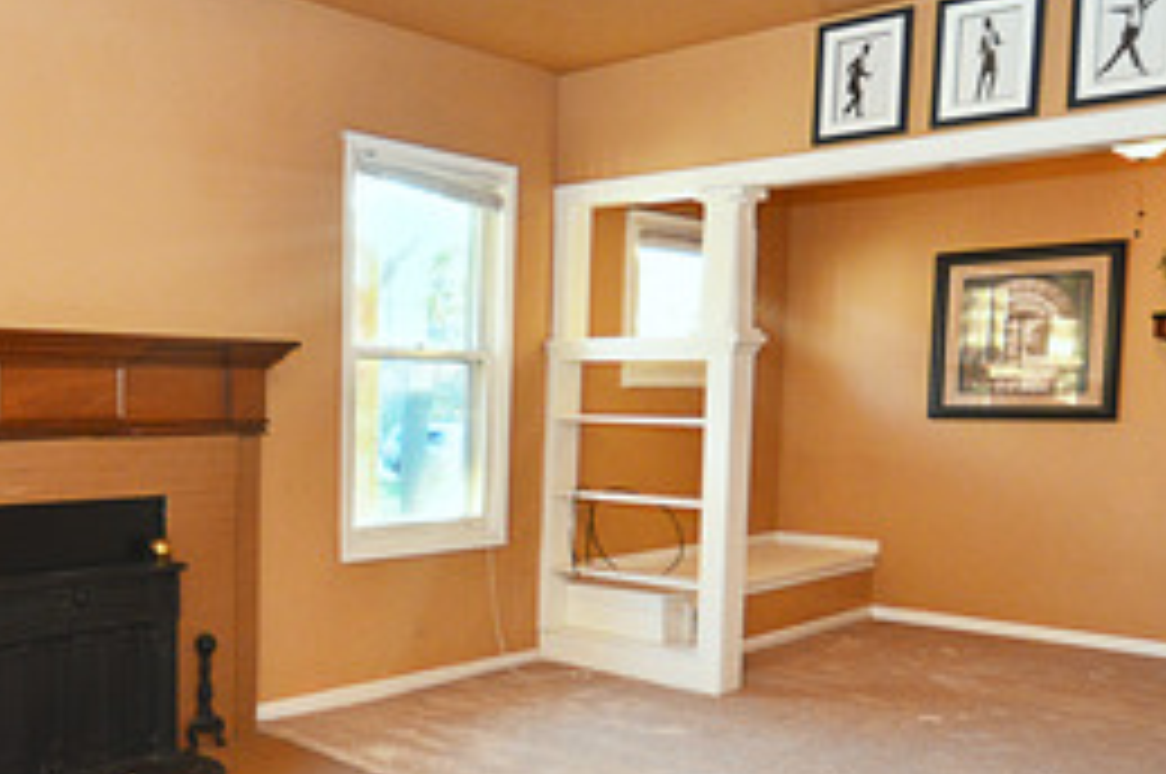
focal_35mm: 37
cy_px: 495
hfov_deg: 50.2
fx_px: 1197
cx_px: 315
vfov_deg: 35.6
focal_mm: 10
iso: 800
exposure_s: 1/60
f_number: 4
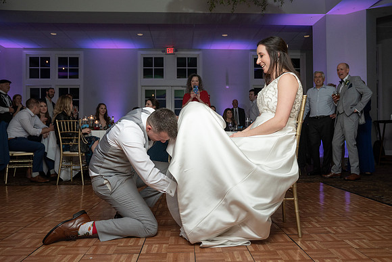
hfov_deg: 61.2
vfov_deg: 43.1
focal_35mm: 30
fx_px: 331
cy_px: 133
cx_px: 199
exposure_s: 1/200
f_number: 5.6
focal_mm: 29
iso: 2000
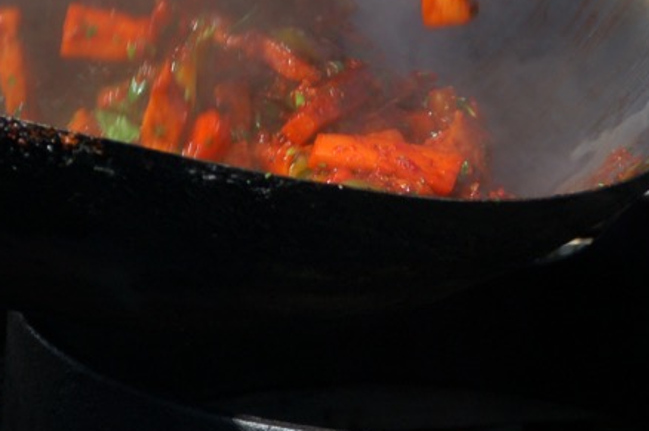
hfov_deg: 6.6
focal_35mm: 314
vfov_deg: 4.4
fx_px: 5659
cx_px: 213
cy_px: -36
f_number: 5.6
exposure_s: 1/500
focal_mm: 85
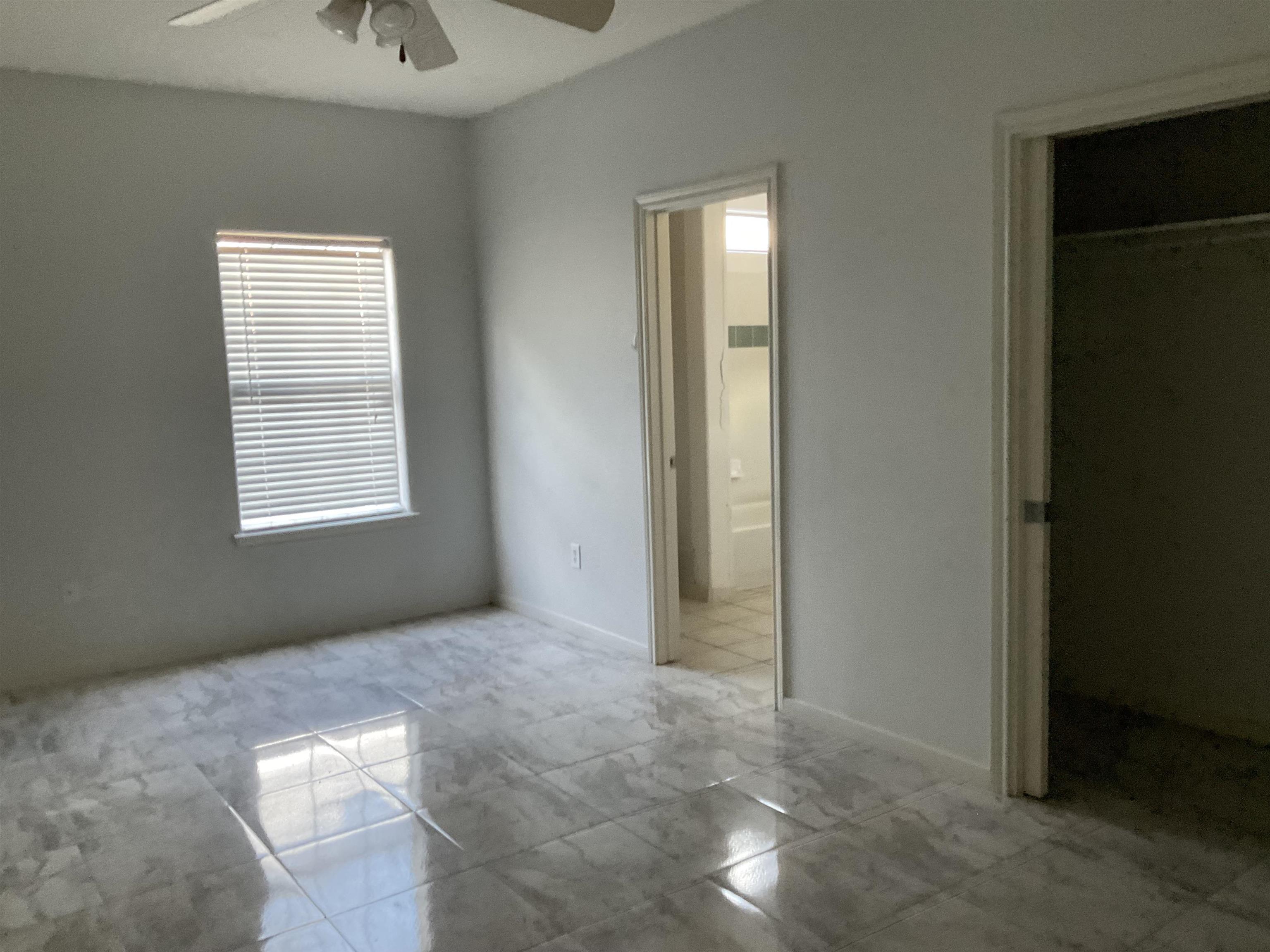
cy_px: 476
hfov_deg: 61.7
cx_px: 635
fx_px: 1064
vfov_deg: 48.2
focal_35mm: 29
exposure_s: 1/60
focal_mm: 3
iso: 200
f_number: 1.8
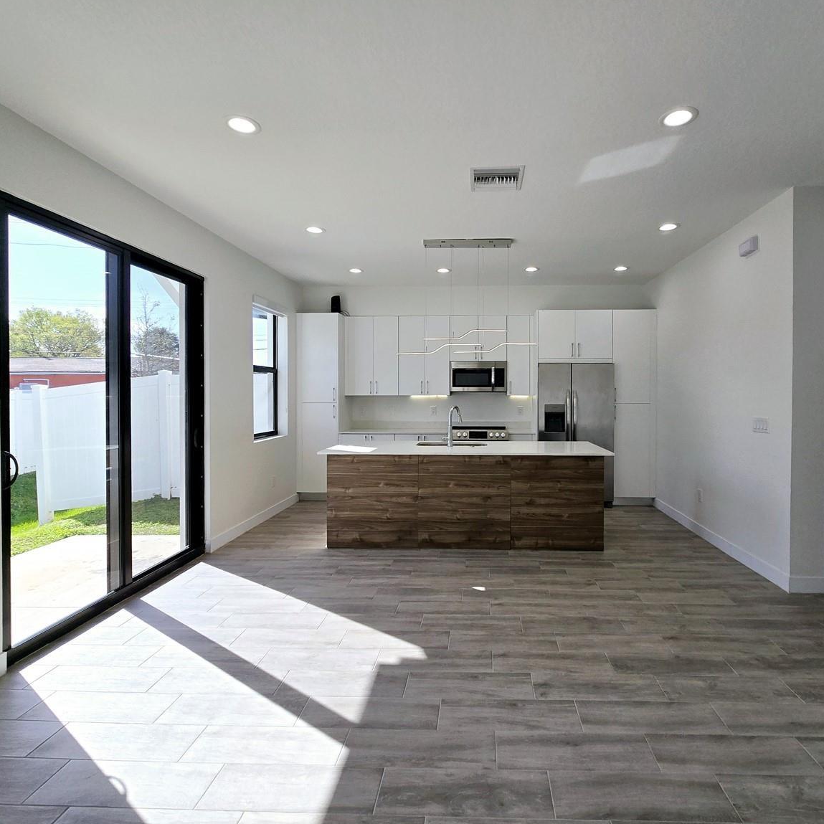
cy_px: 399
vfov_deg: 87.4
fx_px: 431
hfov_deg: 87.1
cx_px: 458
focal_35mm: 16
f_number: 2.2
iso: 50
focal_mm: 2.2
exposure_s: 1/500
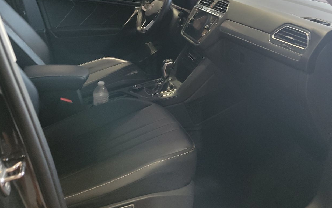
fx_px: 299
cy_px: 60
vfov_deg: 37.6
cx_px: 213
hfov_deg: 57.2
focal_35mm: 33
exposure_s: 1/59
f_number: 1.8
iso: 481
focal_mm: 6.7
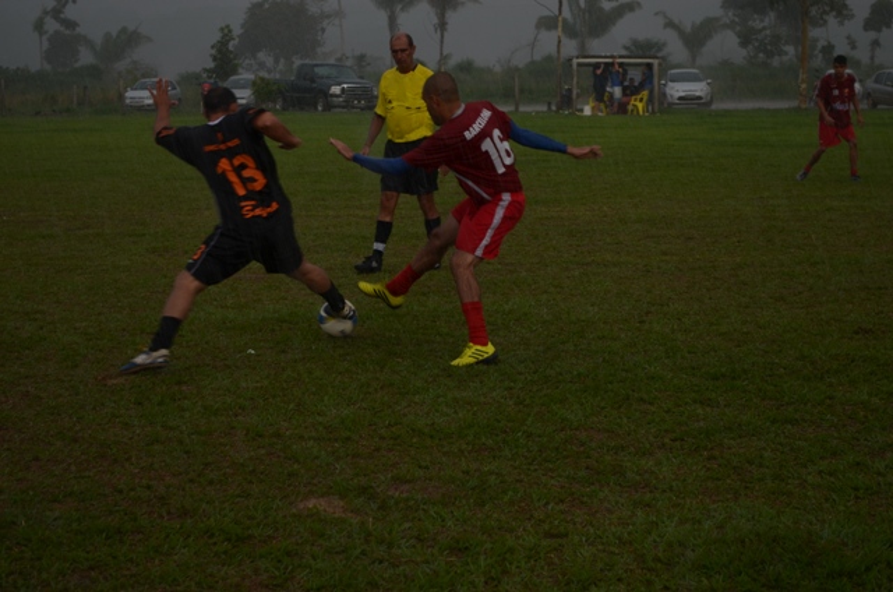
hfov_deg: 24.7
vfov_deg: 16.5
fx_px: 2042
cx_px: 446
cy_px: 296
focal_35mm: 82
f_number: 5.6
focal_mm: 55
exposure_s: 1/160
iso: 100
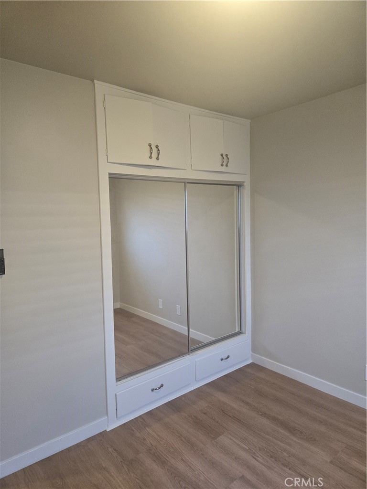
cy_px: 244
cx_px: 184
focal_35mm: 23
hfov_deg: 58.9
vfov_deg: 73.9
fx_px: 325
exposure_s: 1/120
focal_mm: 5.4
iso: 250
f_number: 1.8
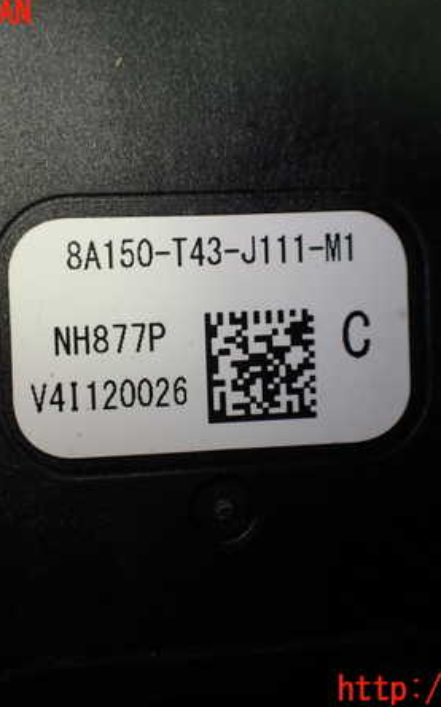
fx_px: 828
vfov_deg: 46.2
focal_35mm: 43
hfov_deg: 29.8
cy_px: 352
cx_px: 220
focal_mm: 5.4
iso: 100
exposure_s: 1/200
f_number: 2.3
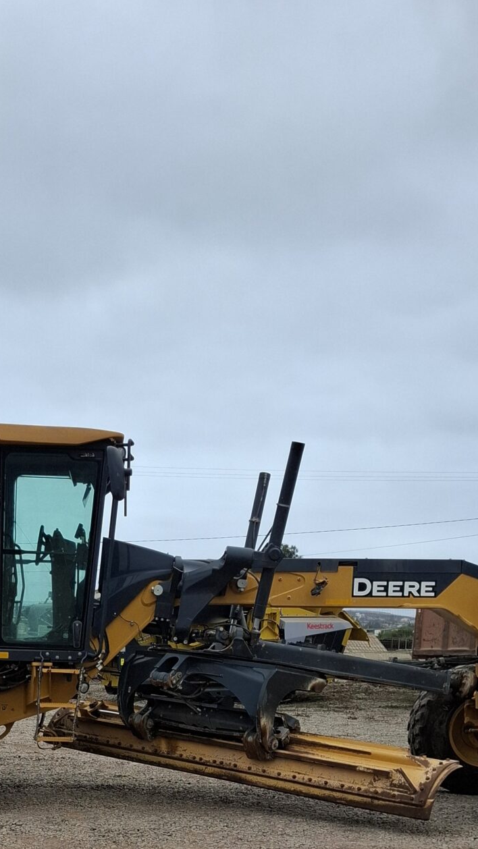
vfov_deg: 37.3
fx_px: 1149
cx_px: 57
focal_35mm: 51
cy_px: 798
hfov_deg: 23.0
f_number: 1.8
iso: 50
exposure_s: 1/733
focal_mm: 5.54
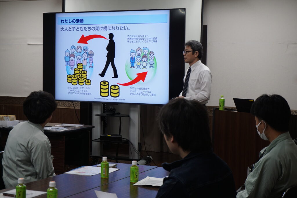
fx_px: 582
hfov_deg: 28.6
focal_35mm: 70
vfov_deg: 19.3
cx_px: 148
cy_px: 99
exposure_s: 1/80
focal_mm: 47
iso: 640
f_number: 5.6
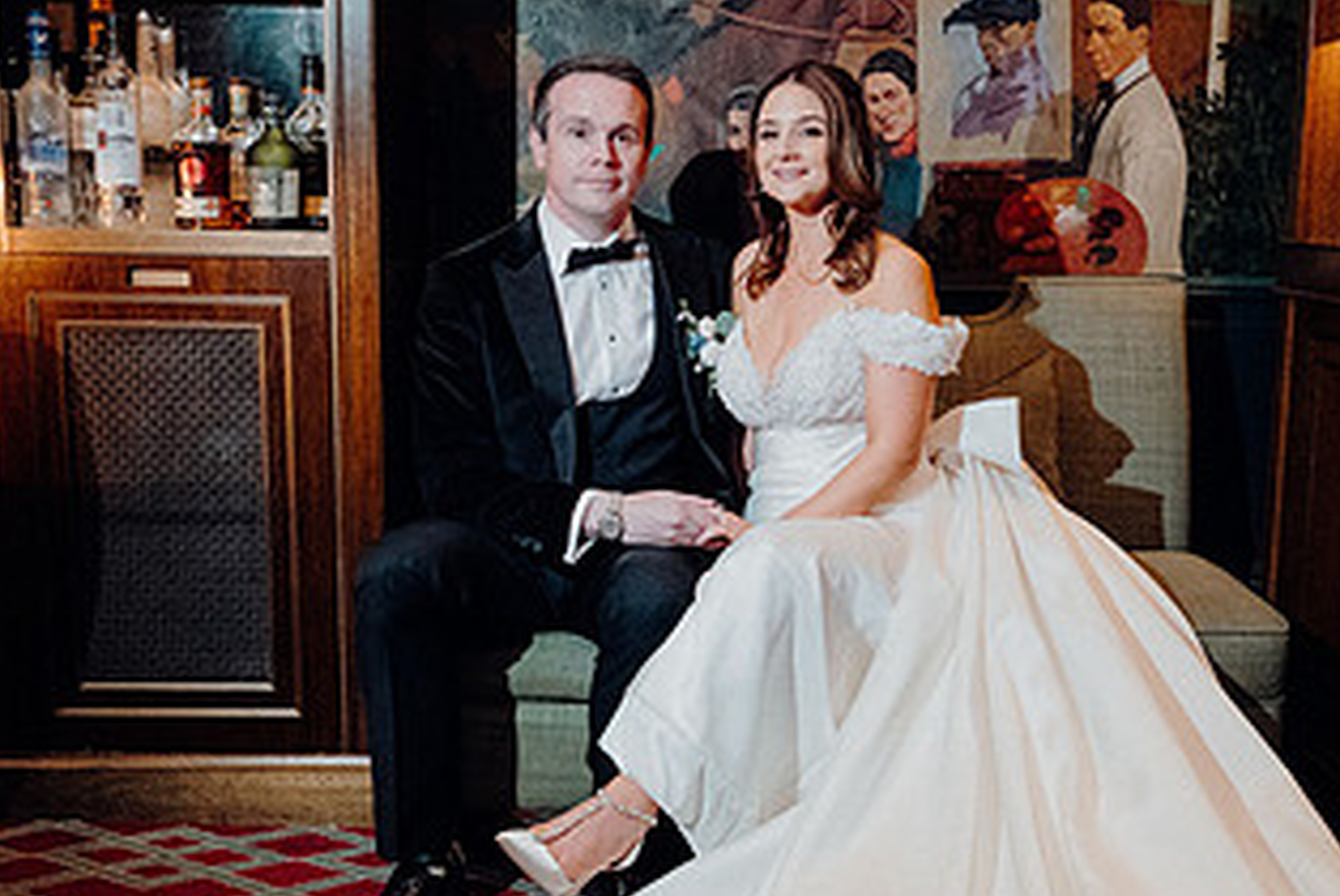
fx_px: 1677
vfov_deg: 29.9
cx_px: 743
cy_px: 484
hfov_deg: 43.5
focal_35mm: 45
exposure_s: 1/160
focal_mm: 24
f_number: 3.5
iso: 5000
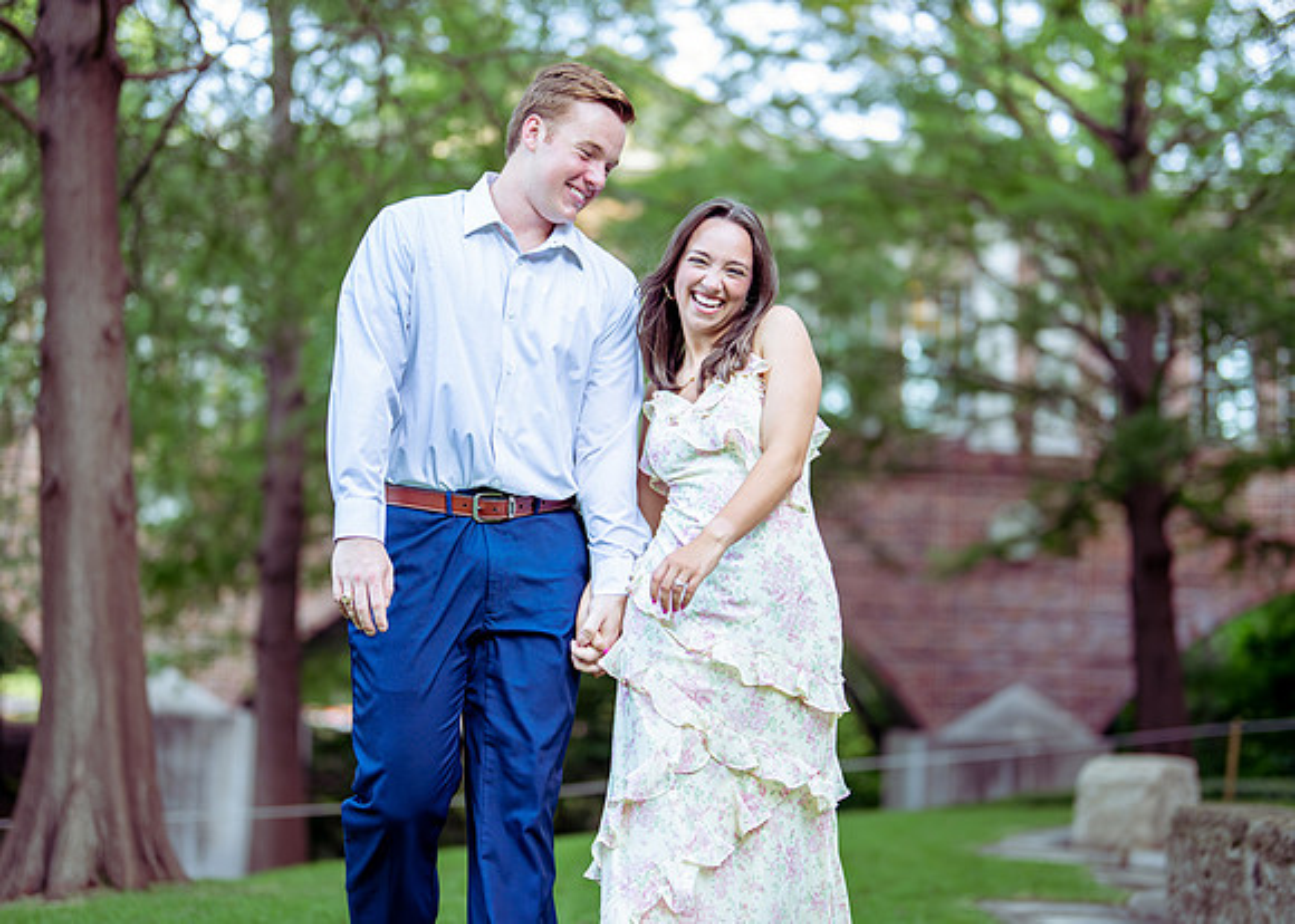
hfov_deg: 31.8
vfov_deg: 23.0
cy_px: 443
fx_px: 2276
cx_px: 627
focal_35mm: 62
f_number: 1.2
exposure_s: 1/1000
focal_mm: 50
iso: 500
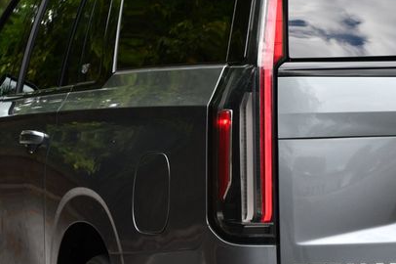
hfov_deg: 10.6
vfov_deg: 7.1
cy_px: 90
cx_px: 264
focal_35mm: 194
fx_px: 2132
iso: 220
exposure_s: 1/250
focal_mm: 82
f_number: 5.6
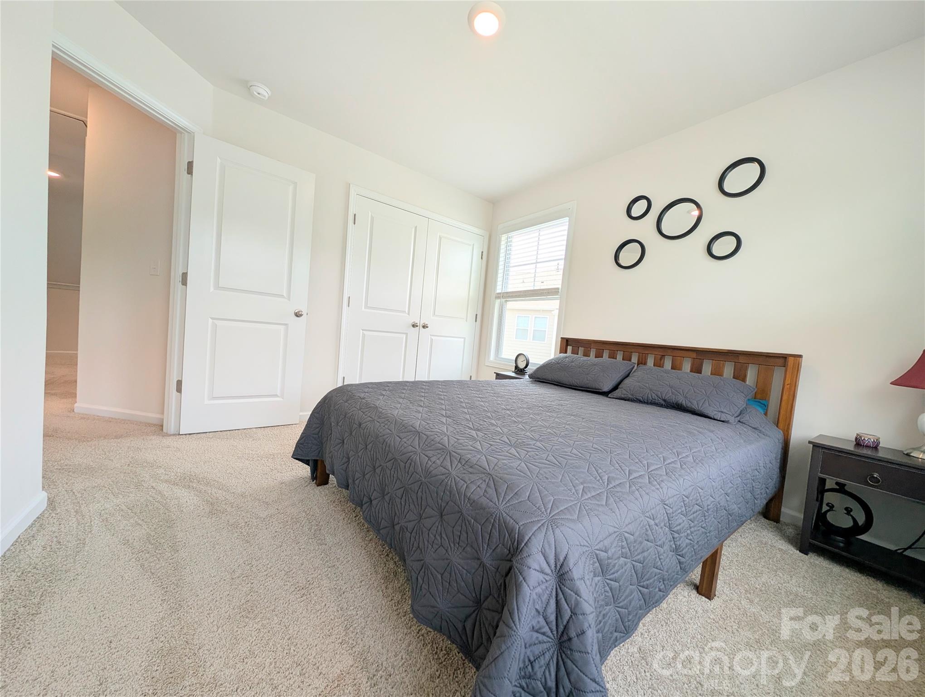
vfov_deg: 94.6
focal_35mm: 12
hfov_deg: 110.5
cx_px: 462
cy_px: 348
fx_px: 321
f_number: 1.95
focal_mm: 2.23
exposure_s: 1/202
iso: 38
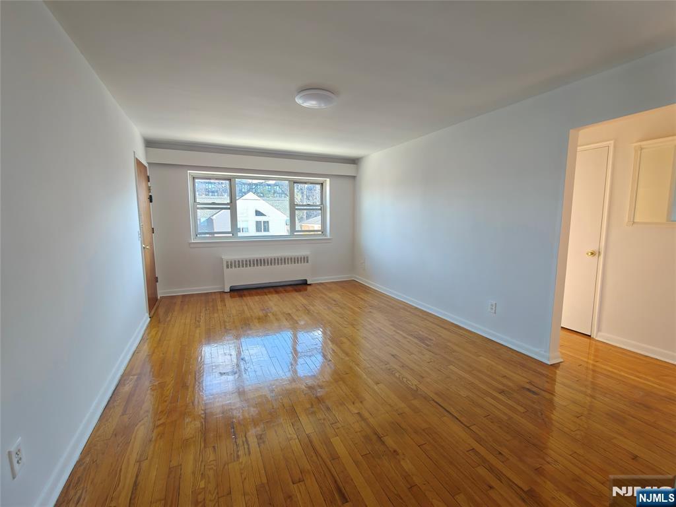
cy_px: 254
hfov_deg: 98.2
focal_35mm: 15
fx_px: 293
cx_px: 338
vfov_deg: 81.7
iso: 1250
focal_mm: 2.3
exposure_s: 1/120
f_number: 2
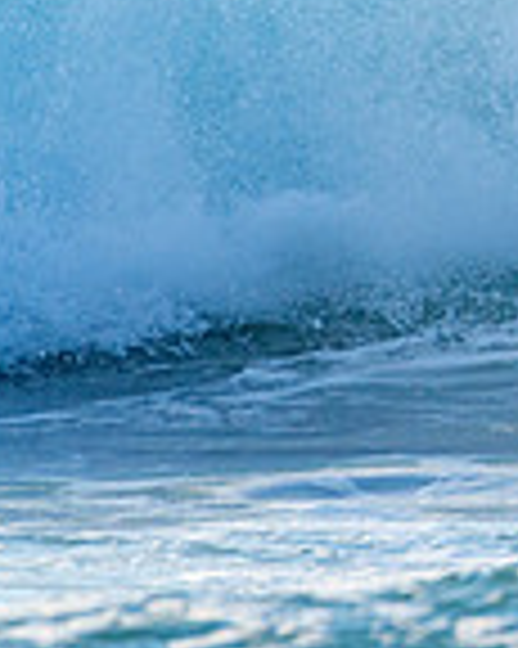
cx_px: 1279
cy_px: -173
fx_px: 54405
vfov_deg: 0.7
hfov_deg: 0.5
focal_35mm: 2836
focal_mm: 500
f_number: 5.6
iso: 360
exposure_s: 1/1250
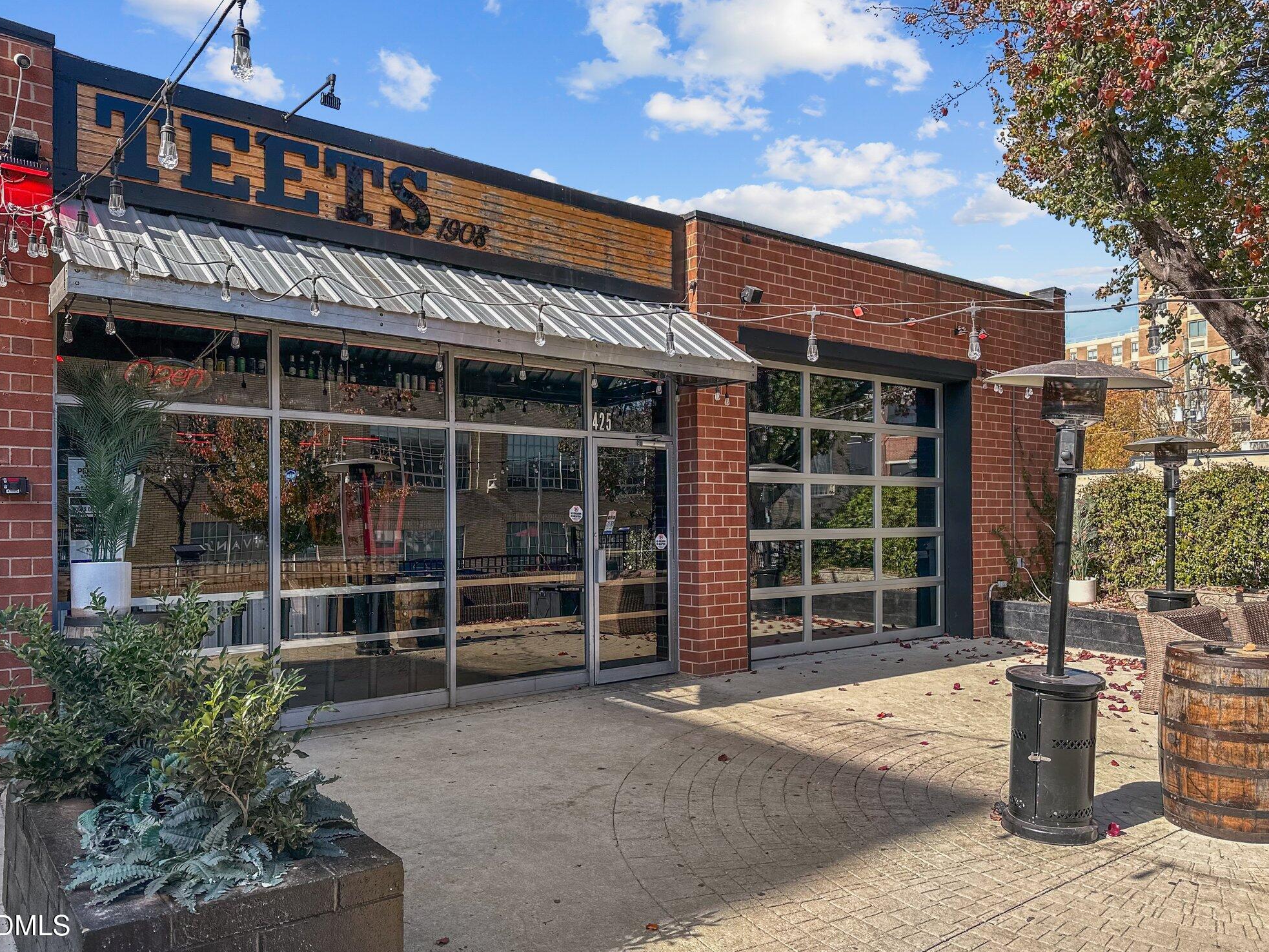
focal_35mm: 25
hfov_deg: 69.4
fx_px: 917
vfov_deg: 54.9
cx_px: 651
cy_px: 475
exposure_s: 1/2000
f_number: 1.8
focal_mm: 6.86
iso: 80
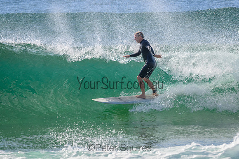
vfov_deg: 2.3
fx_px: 3929
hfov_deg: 3.5
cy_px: 65
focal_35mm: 592
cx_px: 125
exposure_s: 1/1600
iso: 1000
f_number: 11
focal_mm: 500
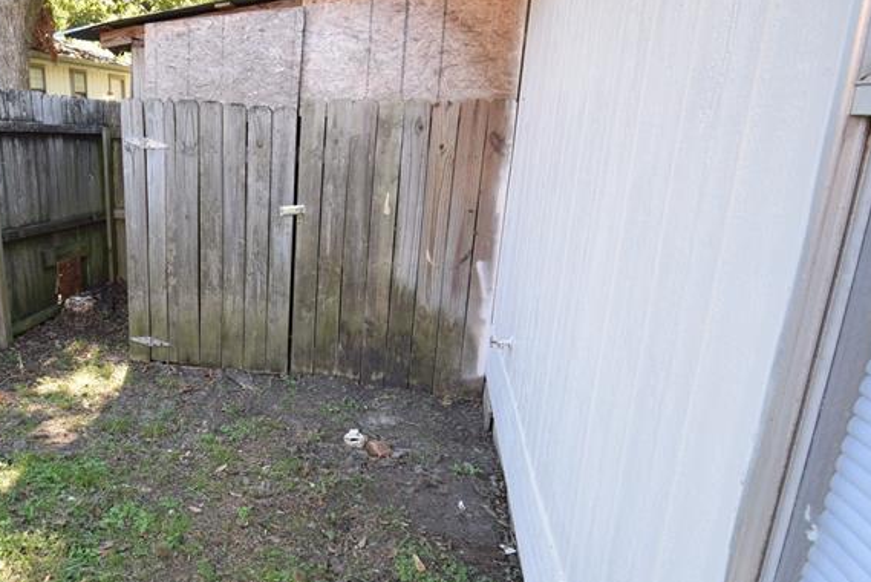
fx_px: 654
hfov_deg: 64.4
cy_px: 345
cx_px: 246
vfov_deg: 47.7
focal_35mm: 27
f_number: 5.6
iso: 400
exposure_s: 1/125
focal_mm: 10
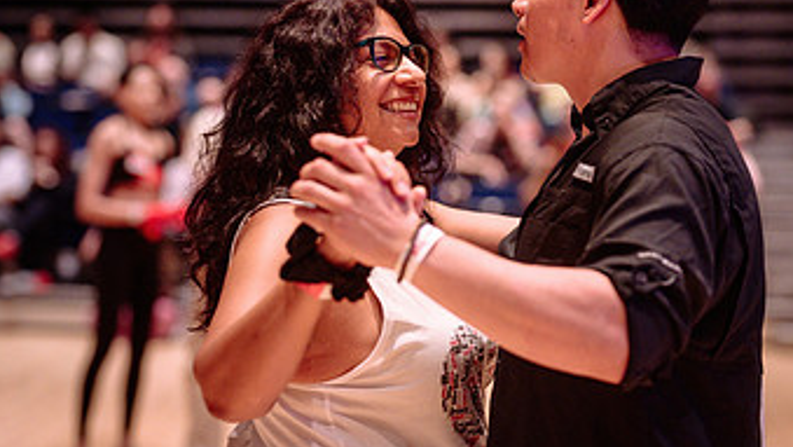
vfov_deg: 12.6
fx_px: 2019
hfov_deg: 22.2
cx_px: 365
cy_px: 275
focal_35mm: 96
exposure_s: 1/200
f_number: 1.4
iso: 1600
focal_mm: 50
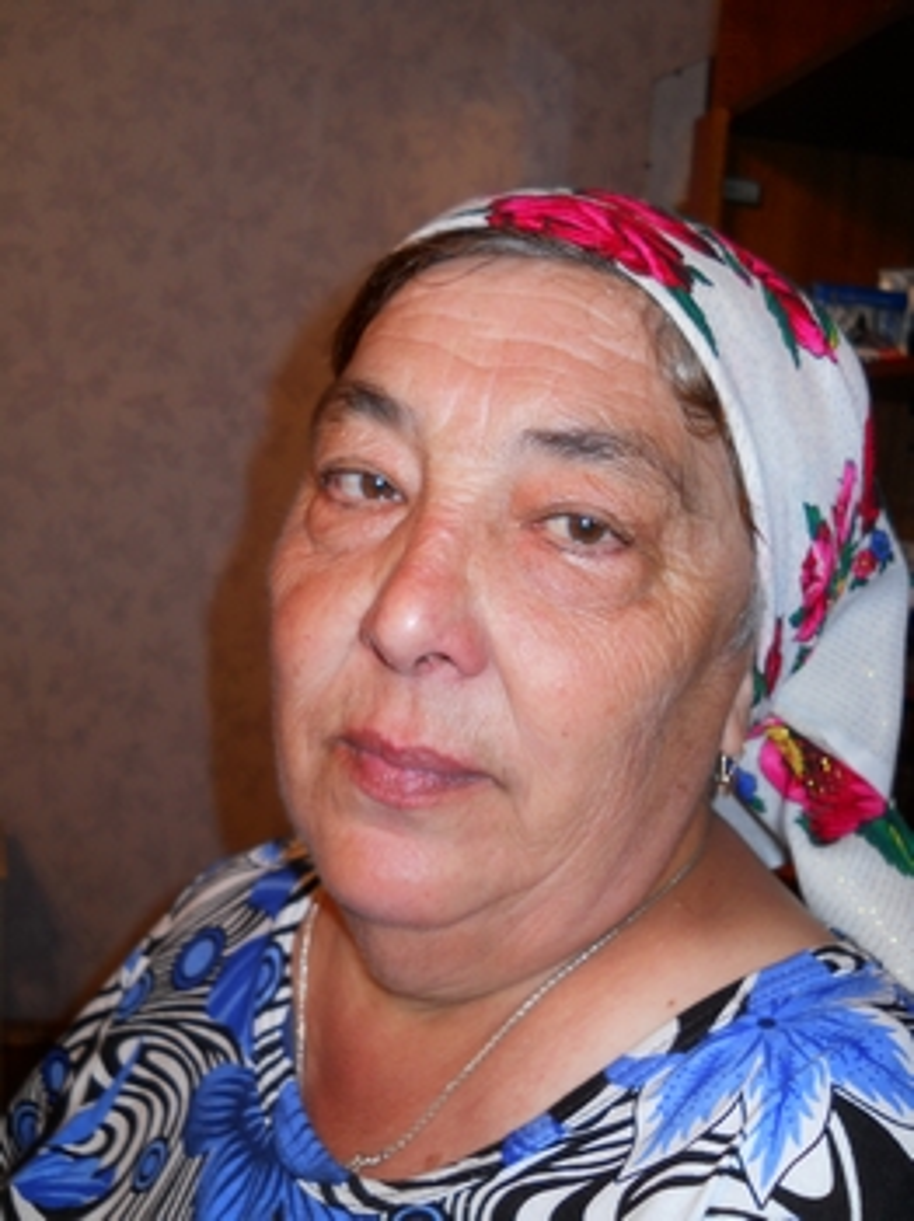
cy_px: 610
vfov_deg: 45.8
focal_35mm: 41
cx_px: 457
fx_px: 1445
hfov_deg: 35.1
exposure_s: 1/30
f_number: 3.1
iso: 80
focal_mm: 6.72
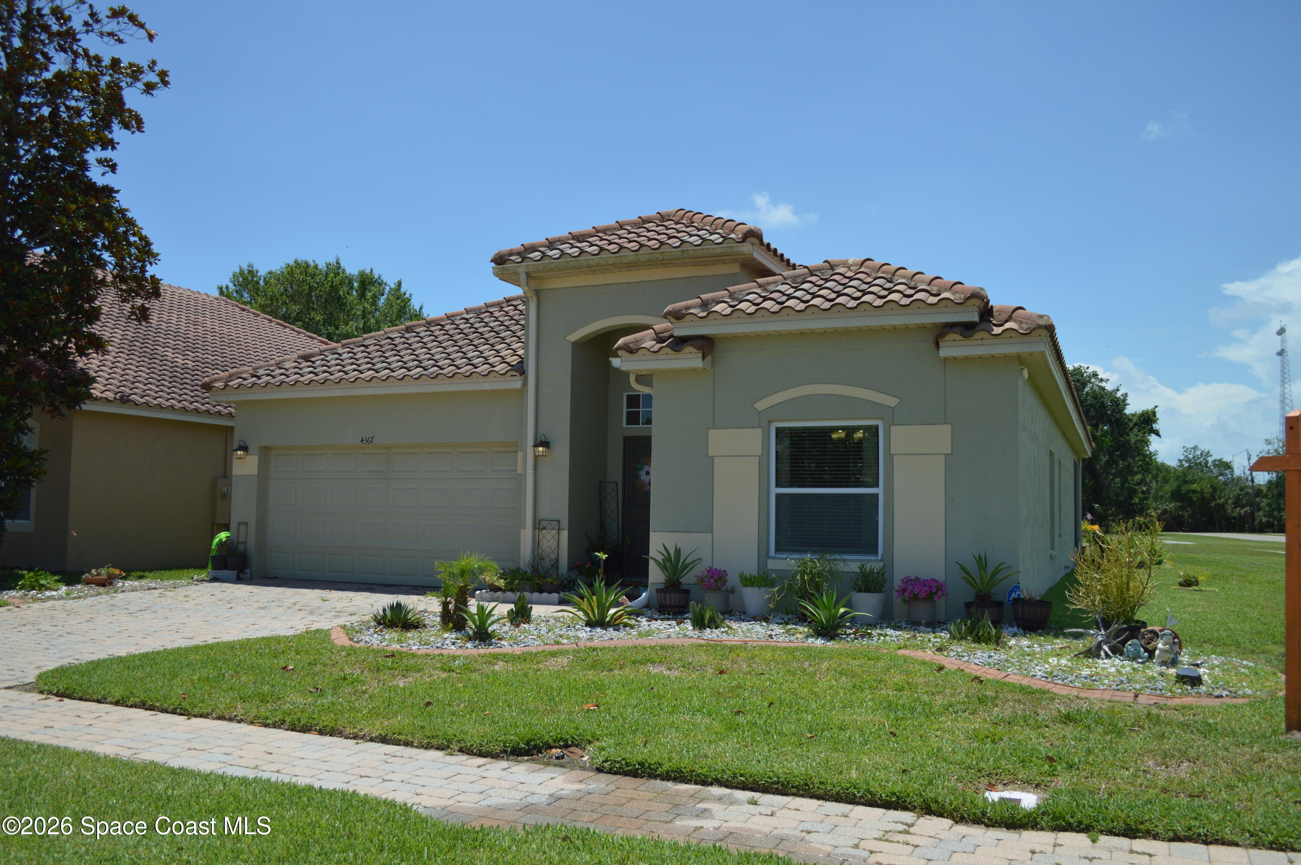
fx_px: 1083
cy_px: 432
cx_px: 650
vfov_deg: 43.5
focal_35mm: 30
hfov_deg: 62.0
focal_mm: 20
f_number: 3.8
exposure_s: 1/1000
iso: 100
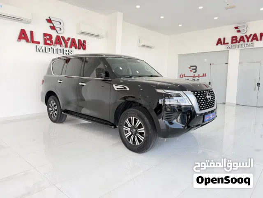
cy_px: 99
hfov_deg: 71.6
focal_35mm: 24
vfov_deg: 56.8
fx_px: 182
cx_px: 132
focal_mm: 6.76
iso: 125
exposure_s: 1/195
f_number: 1.78
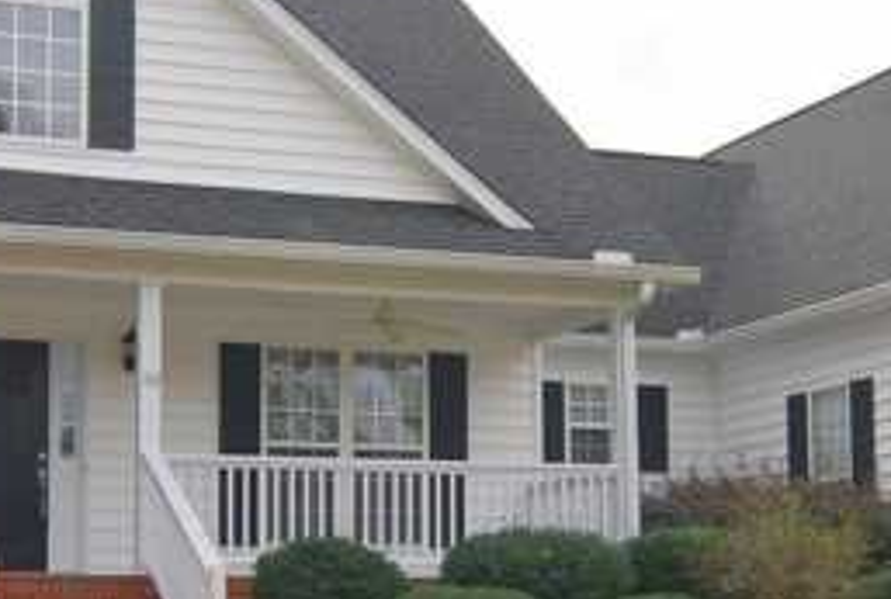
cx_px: 506
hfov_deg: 24.1
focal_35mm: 84
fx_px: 2085
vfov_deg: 16.3
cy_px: 386
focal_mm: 18
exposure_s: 1/200
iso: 200
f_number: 8
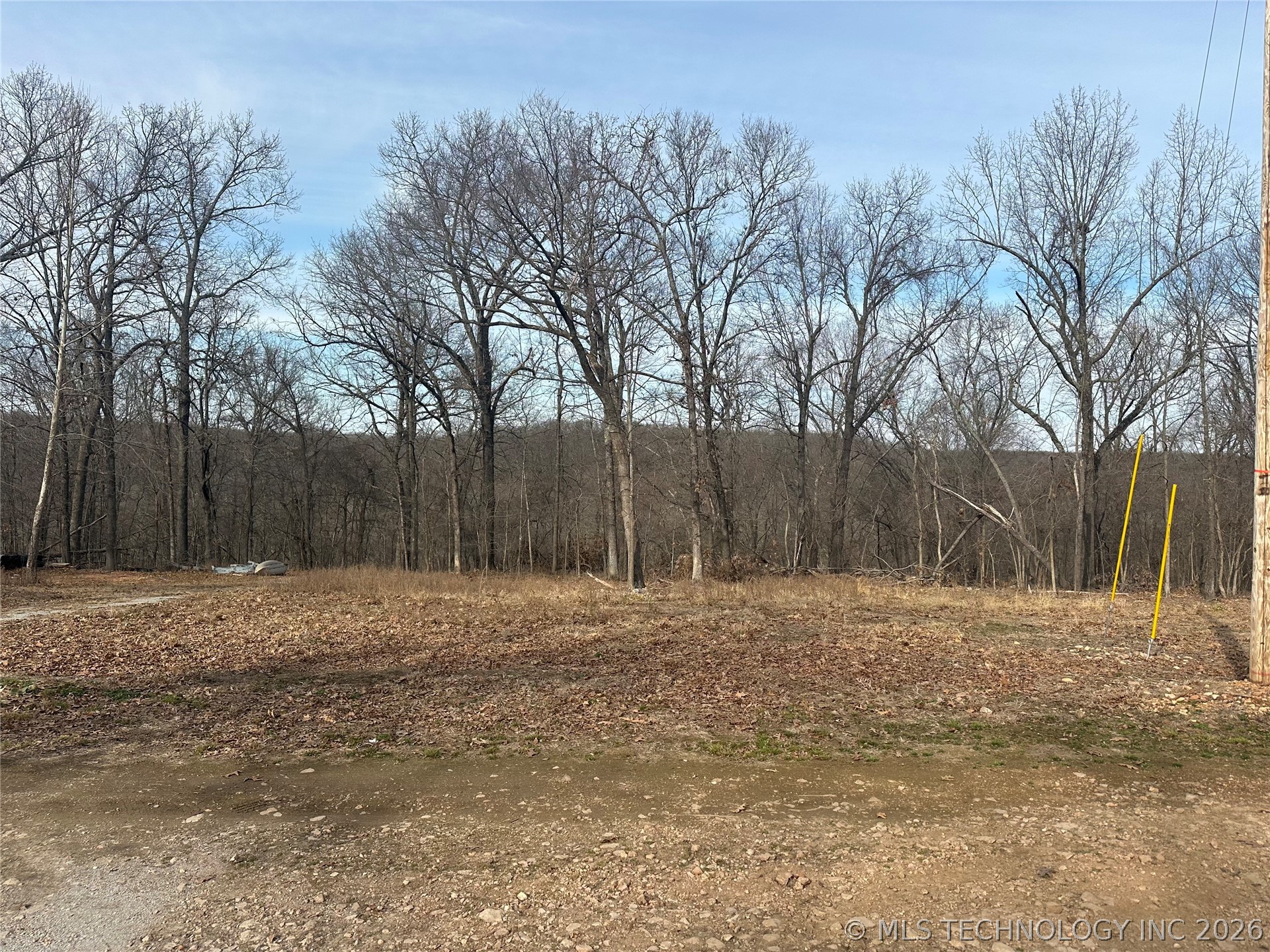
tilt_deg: +0.5
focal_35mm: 24
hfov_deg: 71.6
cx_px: 635
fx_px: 881
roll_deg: -2.3
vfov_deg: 56.8
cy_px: 476
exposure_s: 1/3472
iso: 80
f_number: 1.78
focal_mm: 6.86
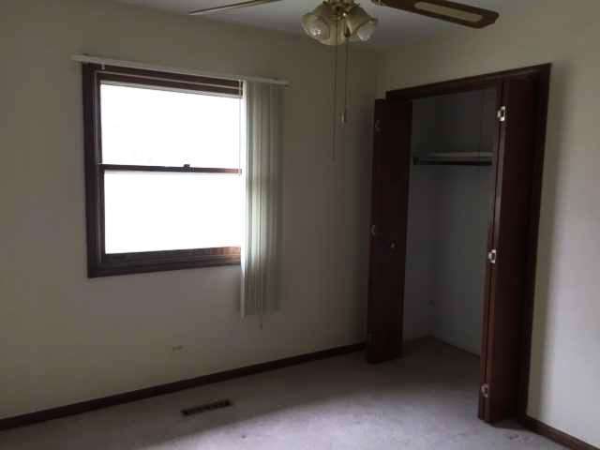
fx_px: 503
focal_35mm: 29
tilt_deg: -7.2
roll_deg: -2.2
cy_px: 225
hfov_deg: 61.7
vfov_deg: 48.2
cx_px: 300
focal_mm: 4.15
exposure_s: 1/30
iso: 100
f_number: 2.2
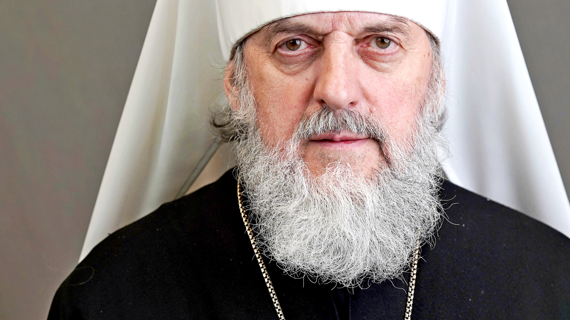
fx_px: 2630
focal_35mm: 174
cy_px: 280
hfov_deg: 12.4
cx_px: 336
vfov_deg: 7.0
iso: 800
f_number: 3.5
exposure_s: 1/100
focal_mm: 85
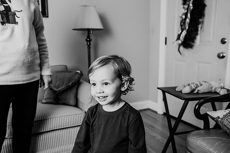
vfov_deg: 44.9
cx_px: 115
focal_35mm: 29
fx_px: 185
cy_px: 83
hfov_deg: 63.7
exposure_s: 1/160
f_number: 3.2
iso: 100
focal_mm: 24
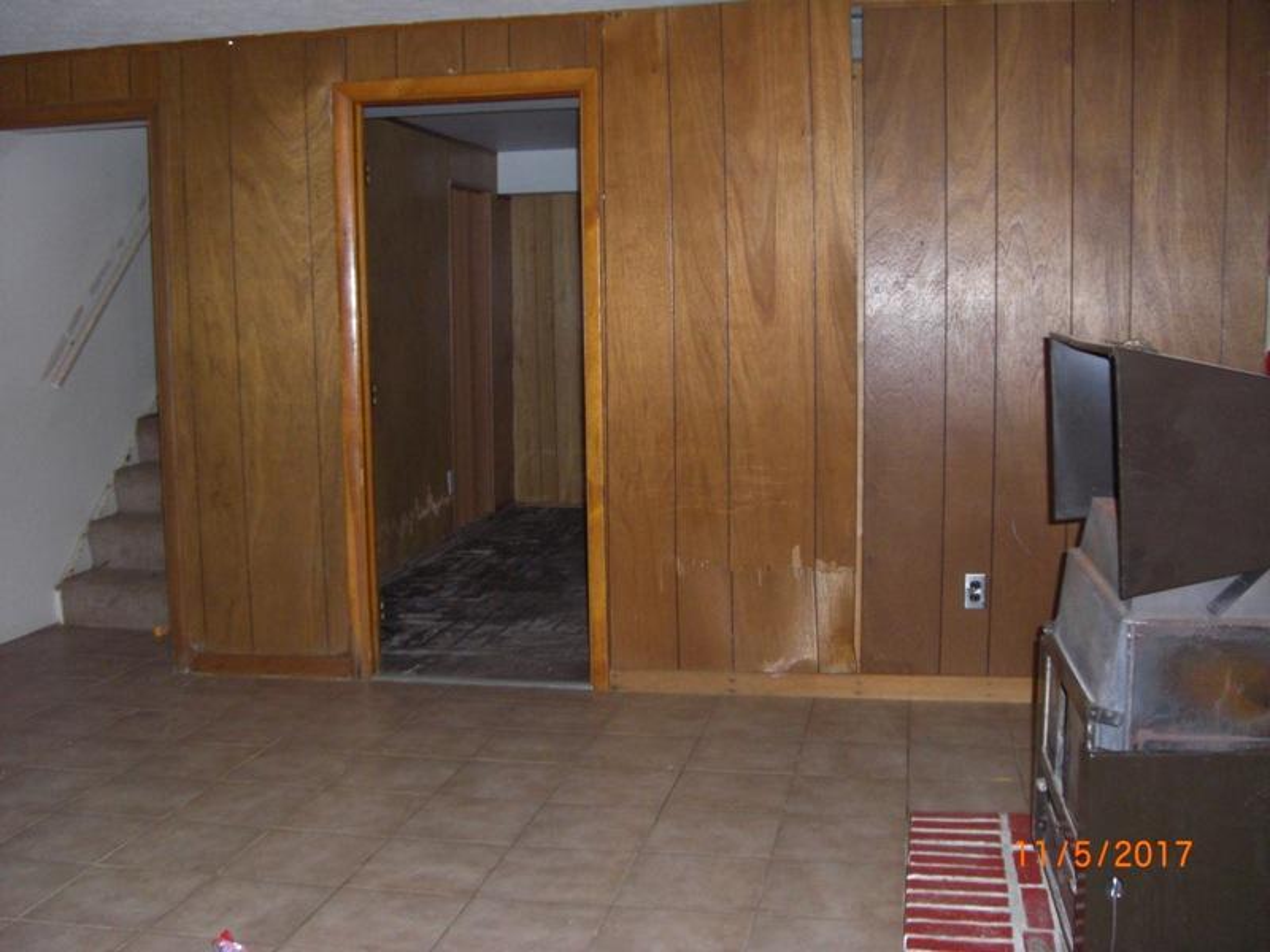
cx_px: 635
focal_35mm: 38
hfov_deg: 49.0
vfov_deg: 37.7
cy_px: 476
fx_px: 1394
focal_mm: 6.2
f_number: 2.7
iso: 200
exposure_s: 1/60
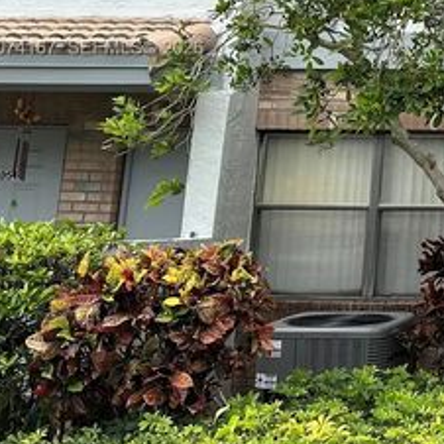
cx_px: 587
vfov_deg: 27.6
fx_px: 871
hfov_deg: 24.7
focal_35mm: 60
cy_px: 49
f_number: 1.78
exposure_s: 1/2028
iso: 80
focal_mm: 6.86
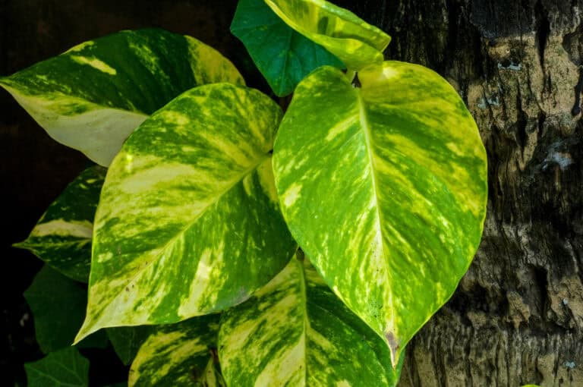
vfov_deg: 18.1
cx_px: 292
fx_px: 1213
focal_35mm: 75
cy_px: 194
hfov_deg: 27.0
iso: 200
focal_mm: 50
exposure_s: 1/80
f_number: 11
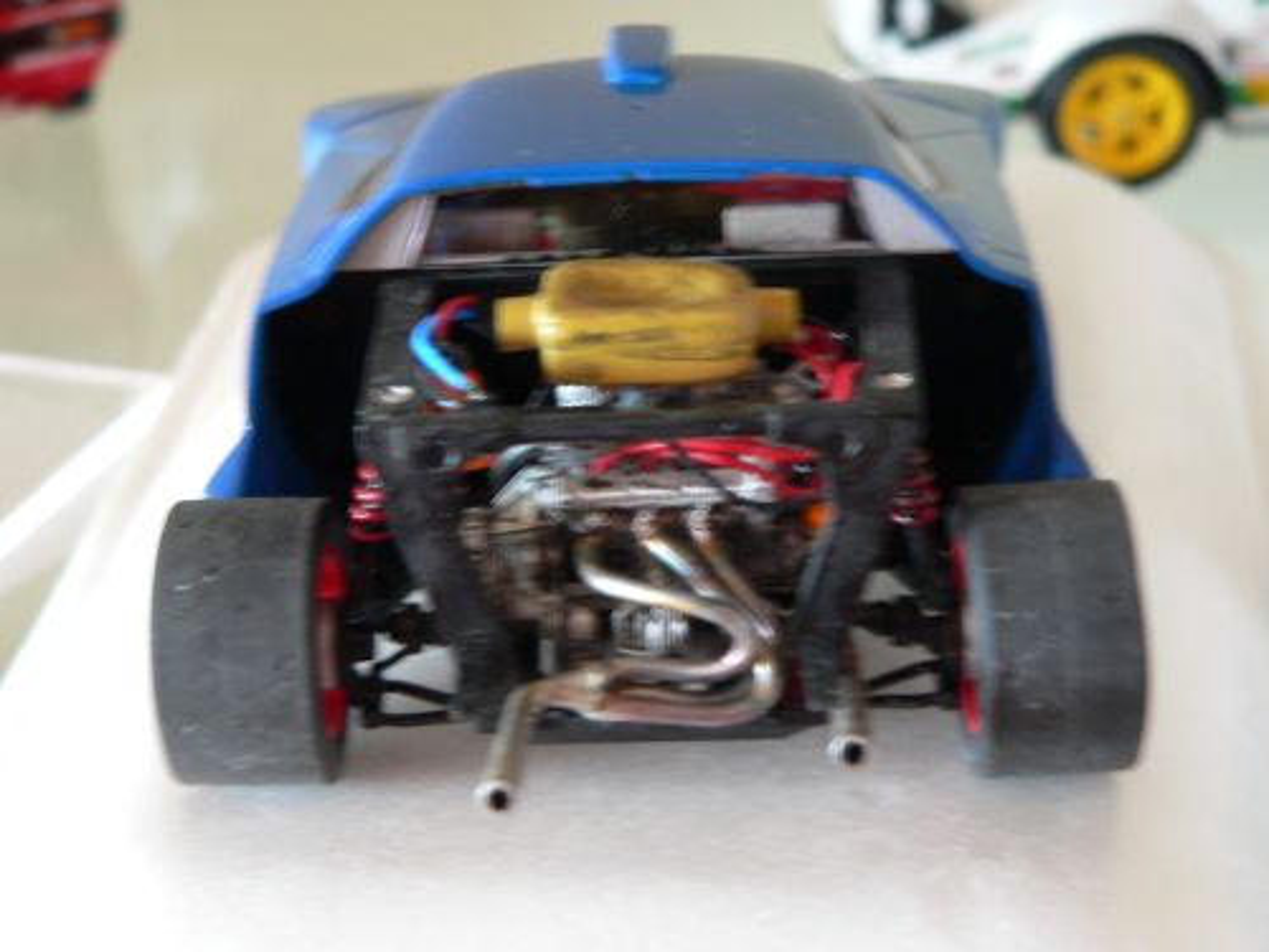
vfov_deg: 17.6
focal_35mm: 84
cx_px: 634
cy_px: 476
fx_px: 3079
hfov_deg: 23.3
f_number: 2.8
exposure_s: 1/4
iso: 200
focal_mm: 14.1
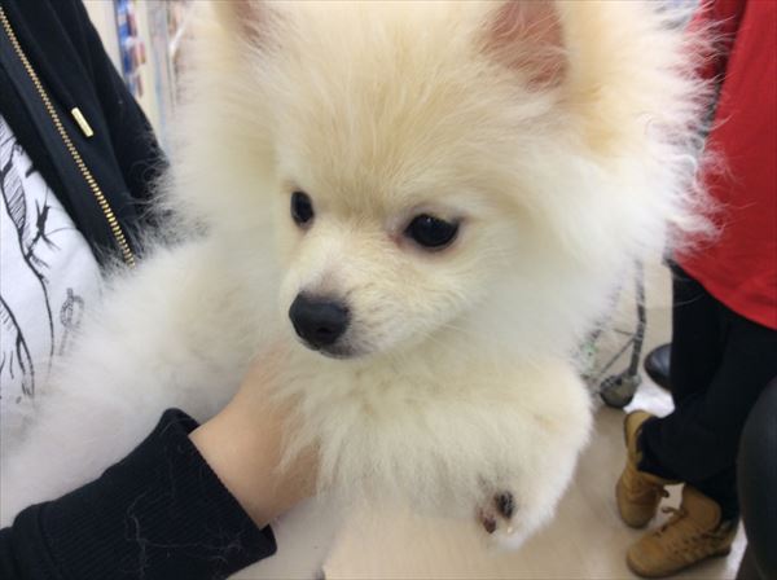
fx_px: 717
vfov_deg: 44.0
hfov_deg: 56.9
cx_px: 388
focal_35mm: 32
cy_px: 290
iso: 32
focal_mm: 3.3
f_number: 2.4
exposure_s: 1/24
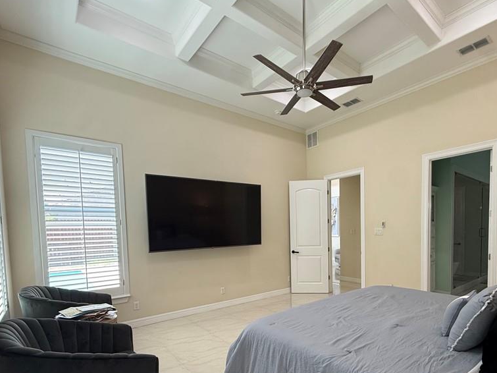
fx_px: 273
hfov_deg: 83.8
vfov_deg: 67.0
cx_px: 294
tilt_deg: -2.7
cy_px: 245
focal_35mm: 19
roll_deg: +0.5
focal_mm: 2.22
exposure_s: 1/120
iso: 160
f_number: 2.2
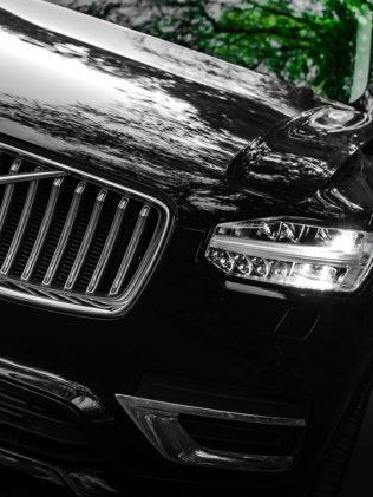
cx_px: 247
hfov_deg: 19.3
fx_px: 1091
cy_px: 246
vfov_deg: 25.7
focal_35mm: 76
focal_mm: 52
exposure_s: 1/320
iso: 500
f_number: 4.5
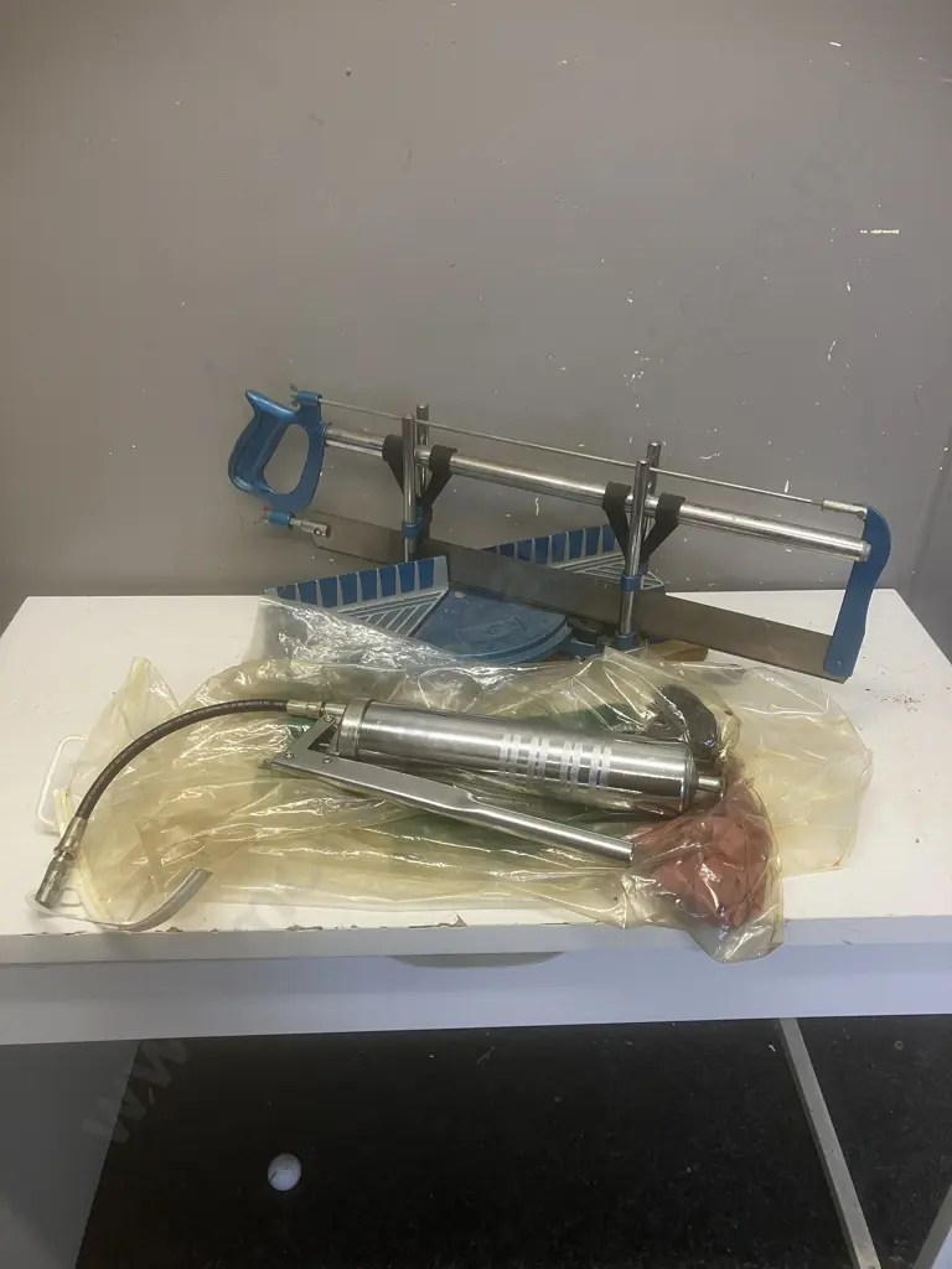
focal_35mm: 28
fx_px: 1027
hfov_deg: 49.7
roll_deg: -1.4
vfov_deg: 63.4
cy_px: 634
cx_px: 476
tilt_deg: -30.1
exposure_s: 1/50
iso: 64
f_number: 1.8
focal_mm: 3.99
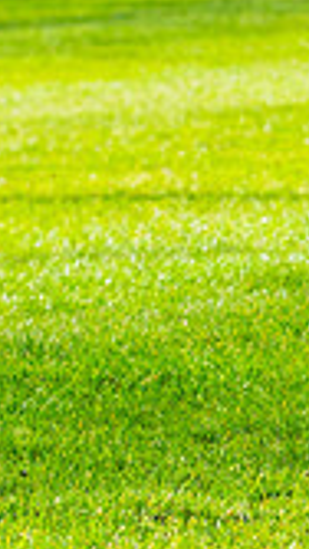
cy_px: -135
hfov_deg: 3.3
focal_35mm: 368
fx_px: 5358
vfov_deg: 5.8
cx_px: 620
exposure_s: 1/1600
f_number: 4
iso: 400
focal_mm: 80
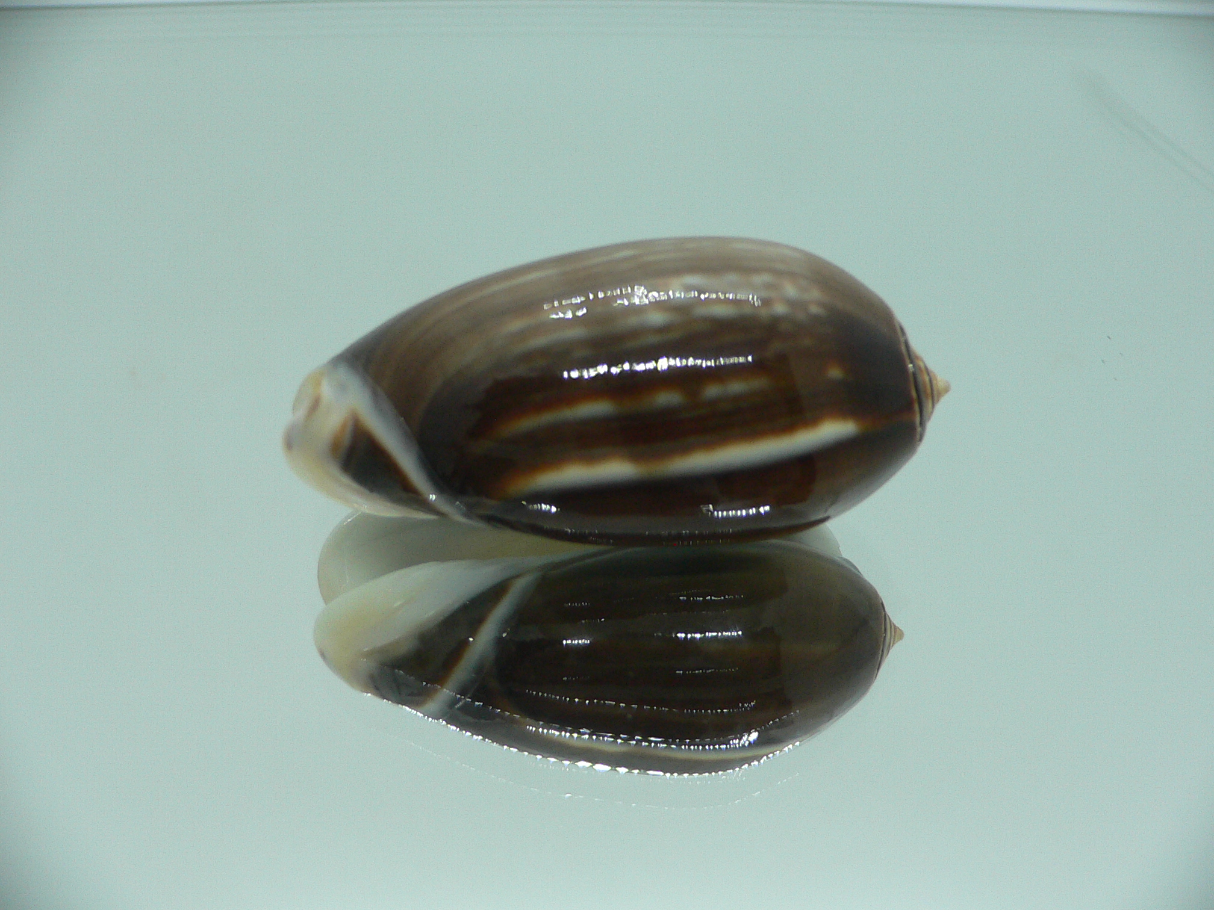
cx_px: 607
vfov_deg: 40.7
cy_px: 455
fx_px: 1227
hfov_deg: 52.6
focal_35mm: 35
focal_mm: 4.6
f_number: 2.8
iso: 150
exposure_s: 1/60
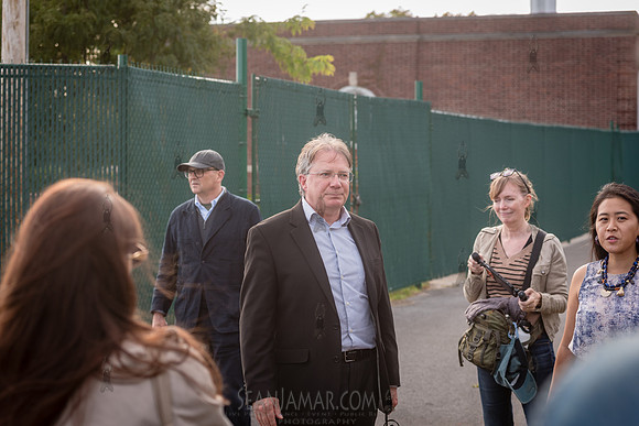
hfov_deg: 25.4
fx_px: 1420
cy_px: 213
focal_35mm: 80
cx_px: 320
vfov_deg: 17.1
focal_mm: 80
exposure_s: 1/250
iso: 250
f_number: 5
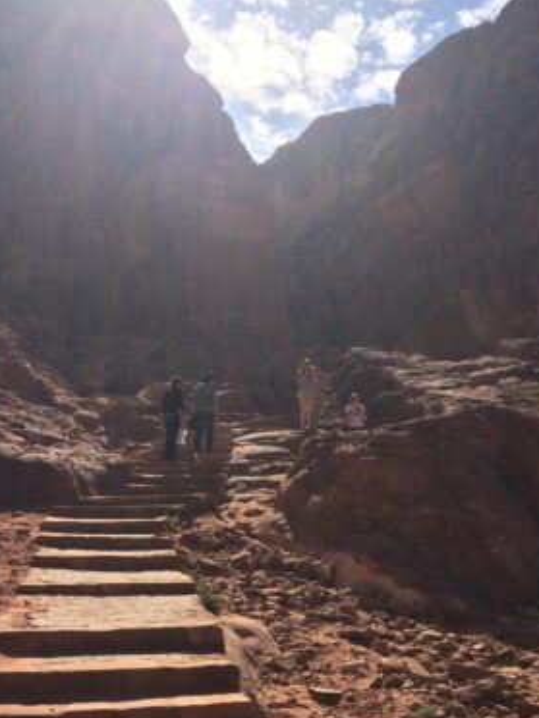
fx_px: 893
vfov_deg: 43.5
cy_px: 449
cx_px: 243
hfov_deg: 33.6
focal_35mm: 43
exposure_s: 1/3425
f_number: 2.2
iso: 32
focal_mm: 4.12
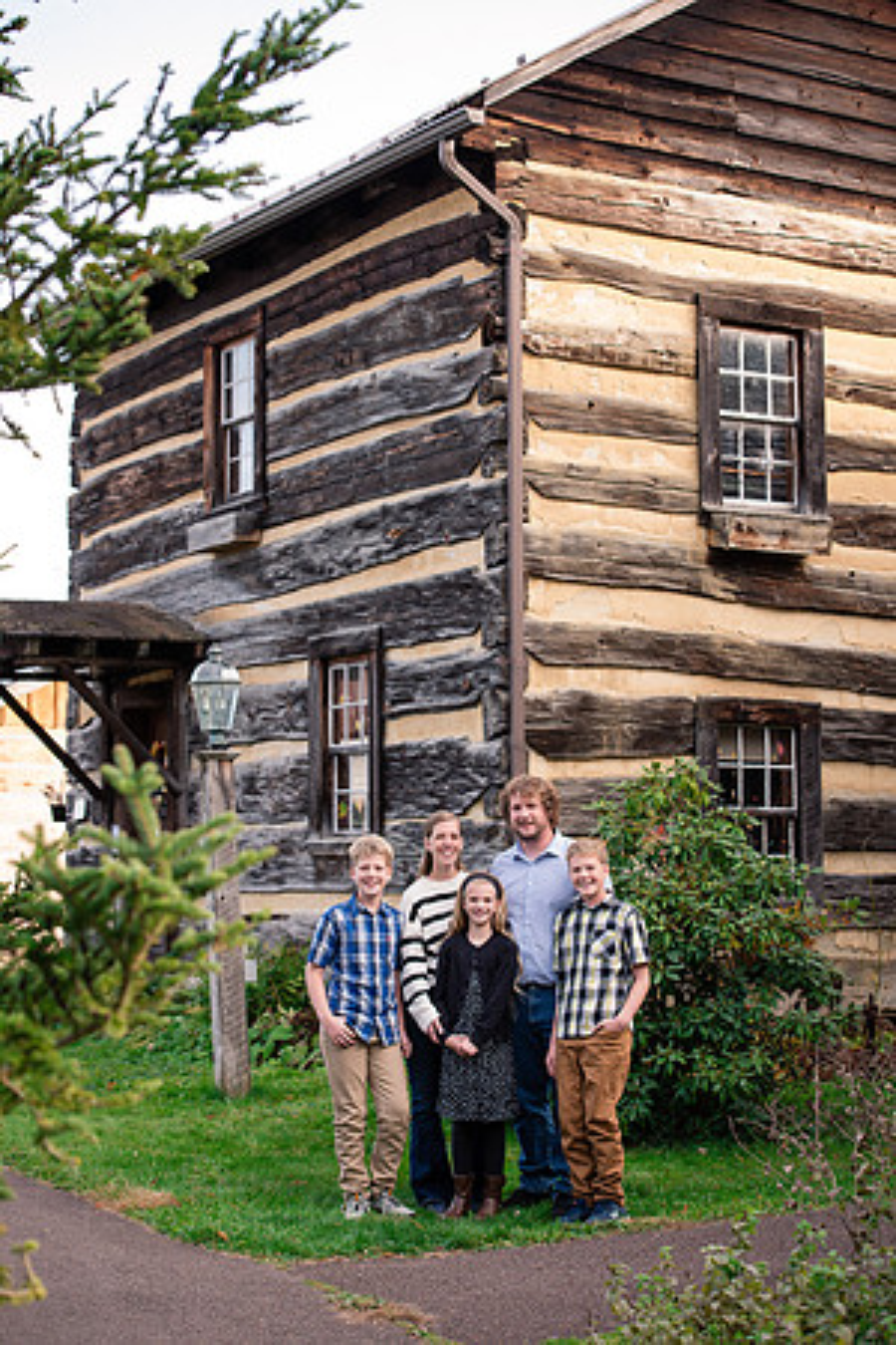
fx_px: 2613
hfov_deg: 19.5
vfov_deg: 28.8
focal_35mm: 70
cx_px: 448
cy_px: 672
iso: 720
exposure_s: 1/400
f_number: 5
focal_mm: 70
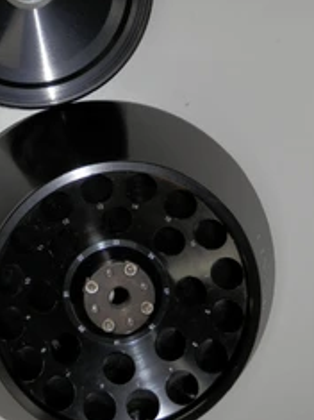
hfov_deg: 28.3
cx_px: 95
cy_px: 175
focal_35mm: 51
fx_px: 617
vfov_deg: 37.4
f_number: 3.3
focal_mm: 5.5
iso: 100
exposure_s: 1/60
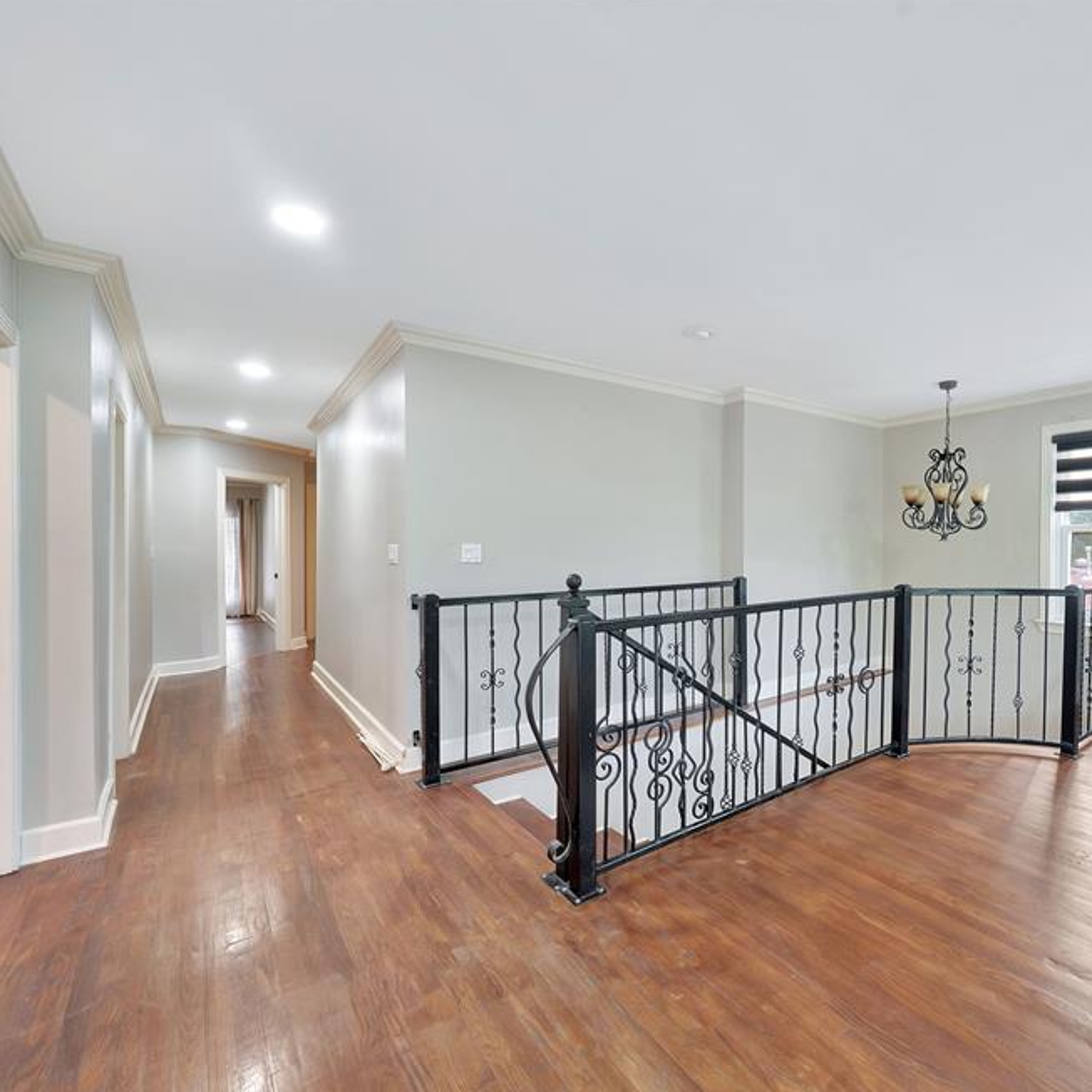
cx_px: 722
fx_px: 571
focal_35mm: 16
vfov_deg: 87.4
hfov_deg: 84.6
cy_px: 564
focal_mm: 12
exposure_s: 1/8
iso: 500
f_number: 9
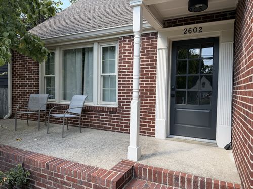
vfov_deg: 56.8
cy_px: 94
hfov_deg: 71.6
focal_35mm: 24
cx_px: 126
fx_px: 175
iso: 80
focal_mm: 6.76
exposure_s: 1/1174
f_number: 1.78
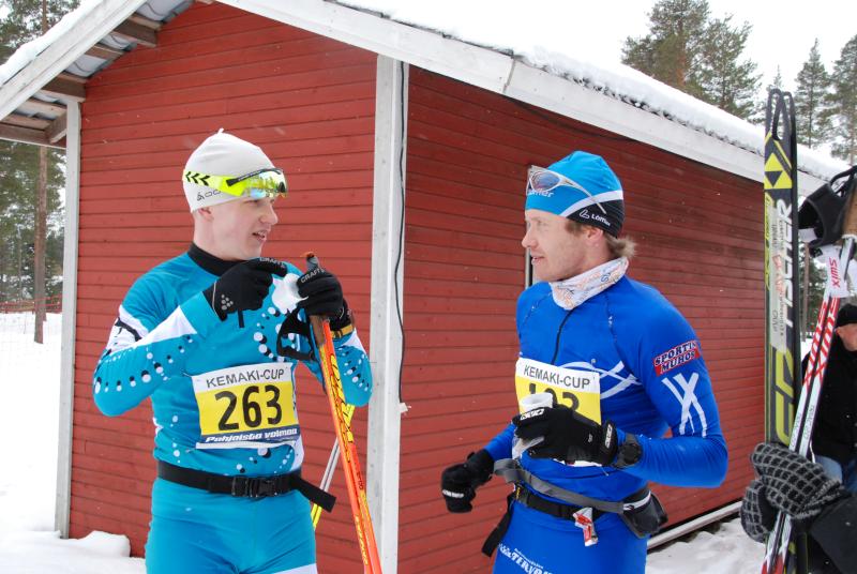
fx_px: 1037
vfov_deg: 30.9
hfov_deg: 44.9
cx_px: 428
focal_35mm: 44
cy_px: 287
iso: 800
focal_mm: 29
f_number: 9
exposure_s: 1/320
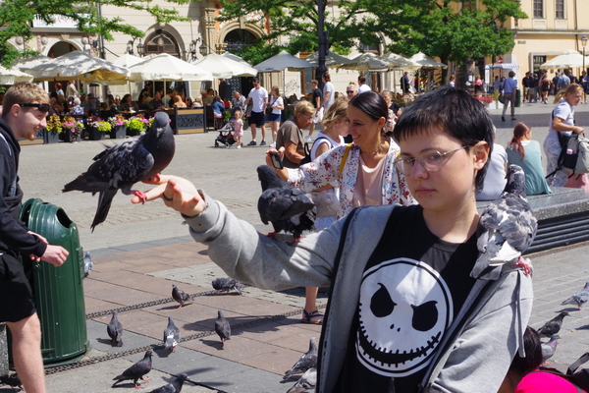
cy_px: 196
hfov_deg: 33.4
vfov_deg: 22.6
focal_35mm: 60
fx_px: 982
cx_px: 294
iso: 200
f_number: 11
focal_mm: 40
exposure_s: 1/200
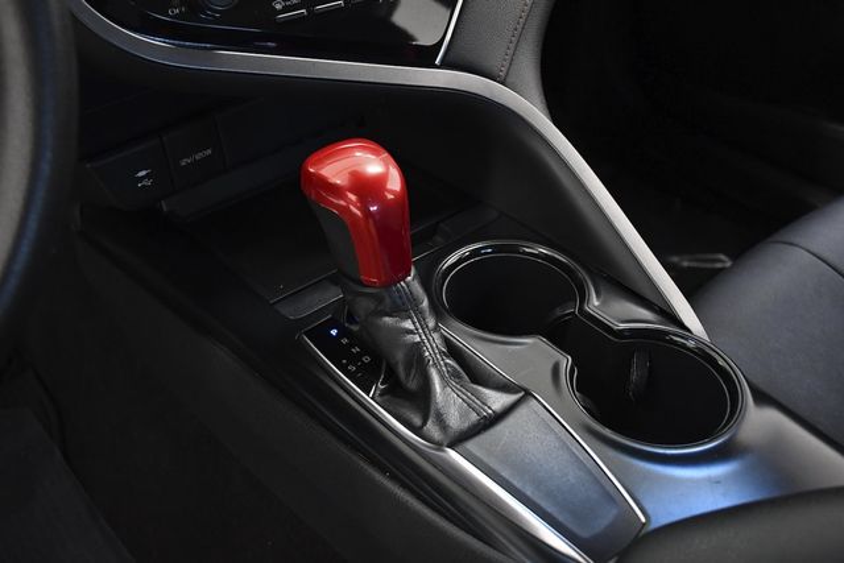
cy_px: 282
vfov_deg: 34.2
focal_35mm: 39
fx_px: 914
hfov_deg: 49.5
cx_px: 422
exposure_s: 1/250
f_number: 4.5
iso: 2500
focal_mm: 26
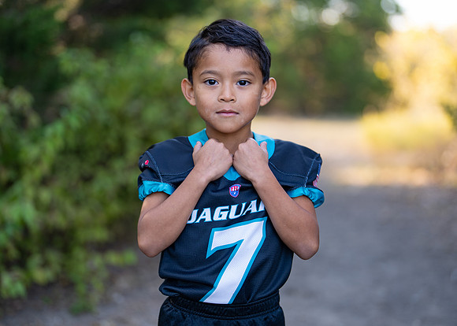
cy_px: 160
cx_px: 232
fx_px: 705
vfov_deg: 26.0
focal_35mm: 54
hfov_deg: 35.9
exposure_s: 1/320
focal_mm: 50
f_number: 1.2
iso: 100
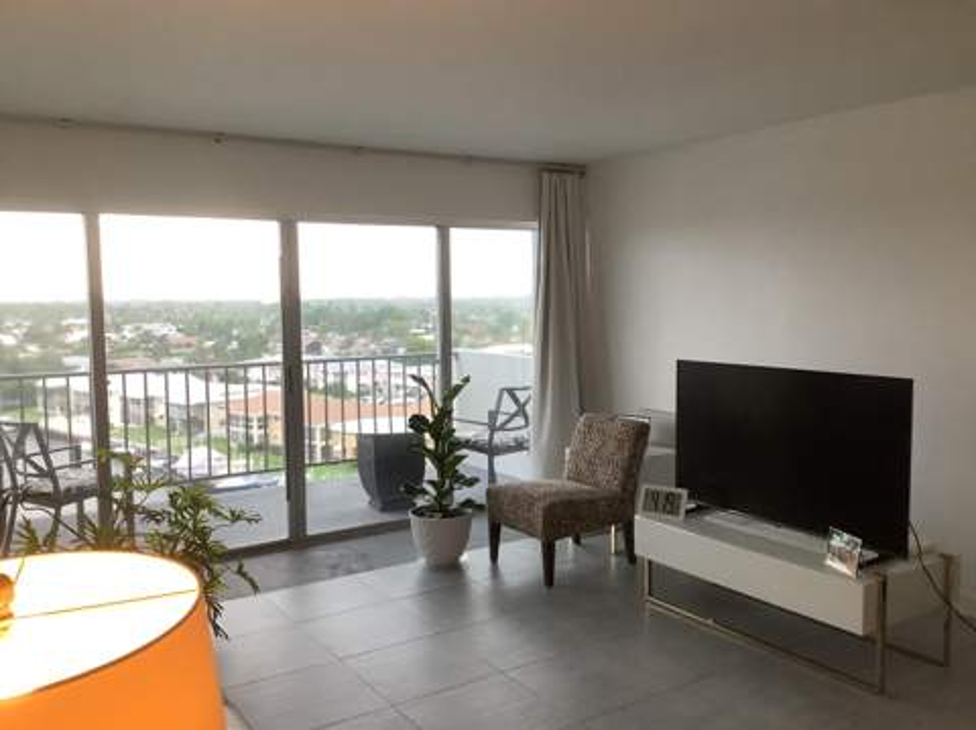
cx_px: 488
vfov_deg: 45.4
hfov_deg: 58.4
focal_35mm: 31
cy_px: 365
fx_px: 873
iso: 100
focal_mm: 3.3
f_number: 2.4
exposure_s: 1/60
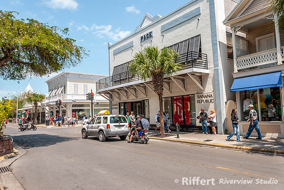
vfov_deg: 48.0
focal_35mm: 27
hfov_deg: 67.3
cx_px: 142
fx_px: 213
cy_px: 95
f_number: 7.1
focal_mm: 18
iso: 100
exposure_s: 1/200
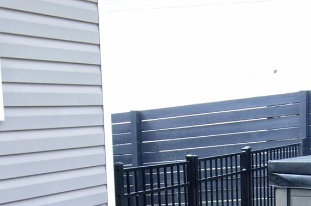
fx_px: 697
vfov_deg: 16.3
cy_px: 234
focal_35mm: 81
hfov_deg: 24.5
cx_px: 271
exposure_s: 1/250
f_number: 8
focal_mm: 15
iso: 1000
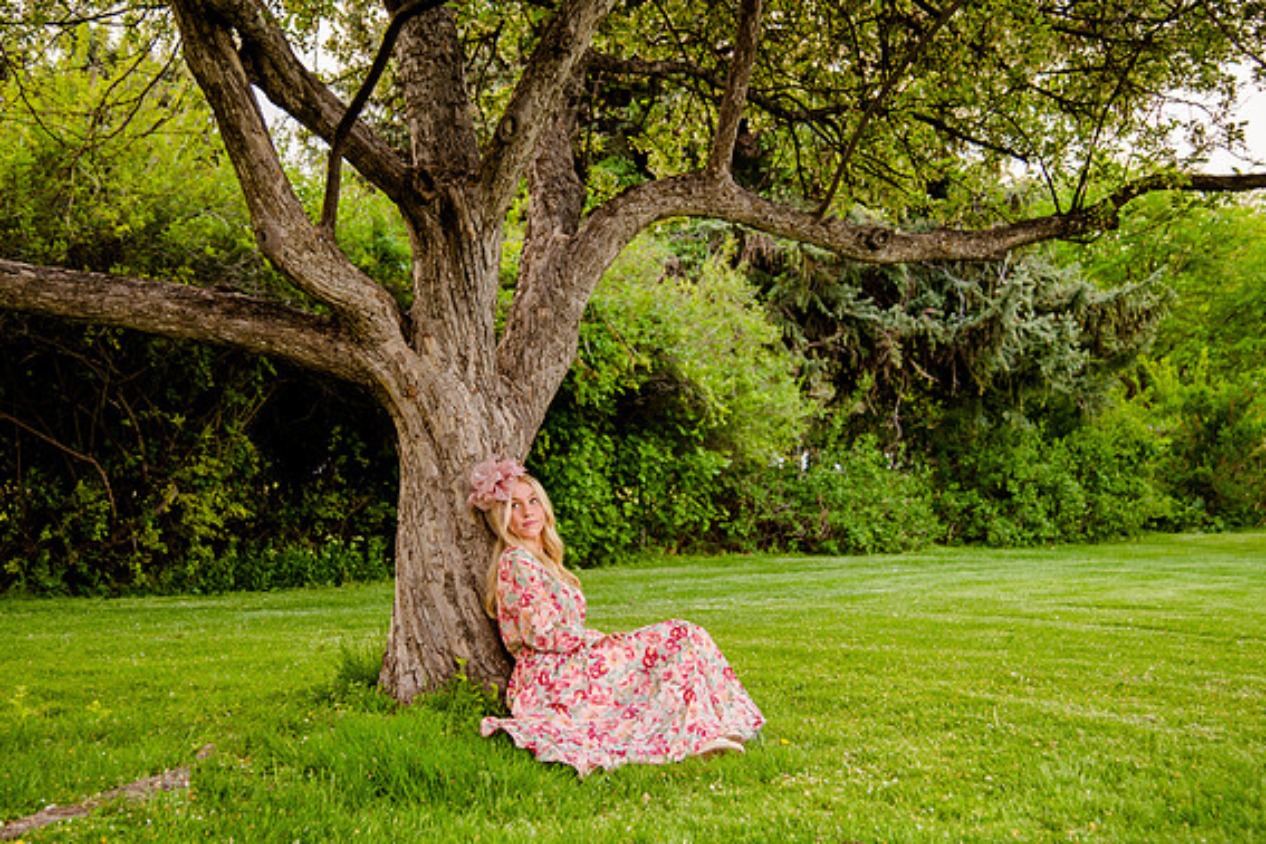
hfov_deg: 38.2
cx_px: 593
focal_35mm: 52
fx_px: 1829
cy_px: 446
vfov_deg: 26.0
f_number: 4
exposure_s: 1/100
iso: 800
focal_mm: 48
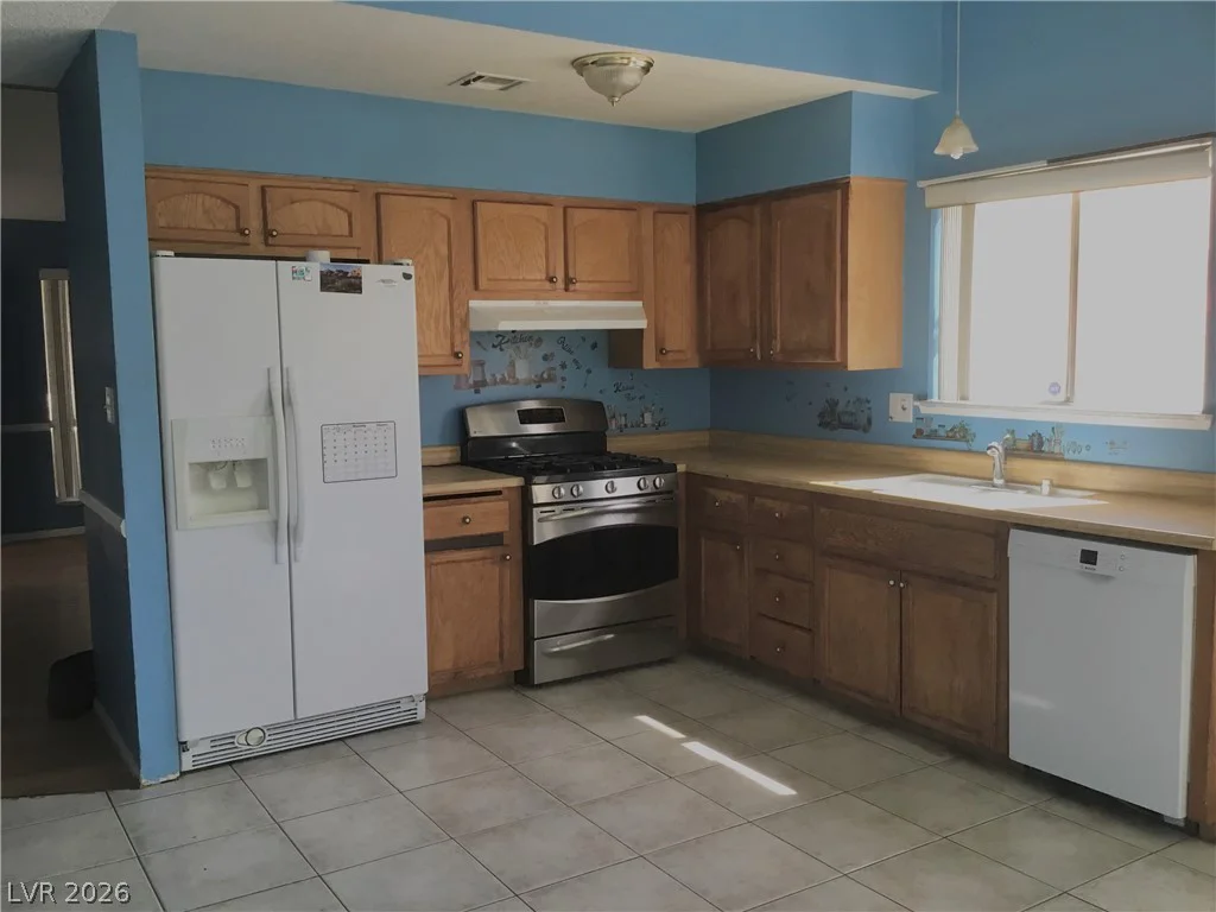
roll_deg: +1.1
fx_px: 1089
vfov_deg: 45.4
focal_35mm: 31
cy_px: 456
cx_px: 608
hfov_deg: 58.4
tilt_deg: -5.8
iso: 32
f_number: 2.4
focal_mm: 3.3
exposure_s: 1/30
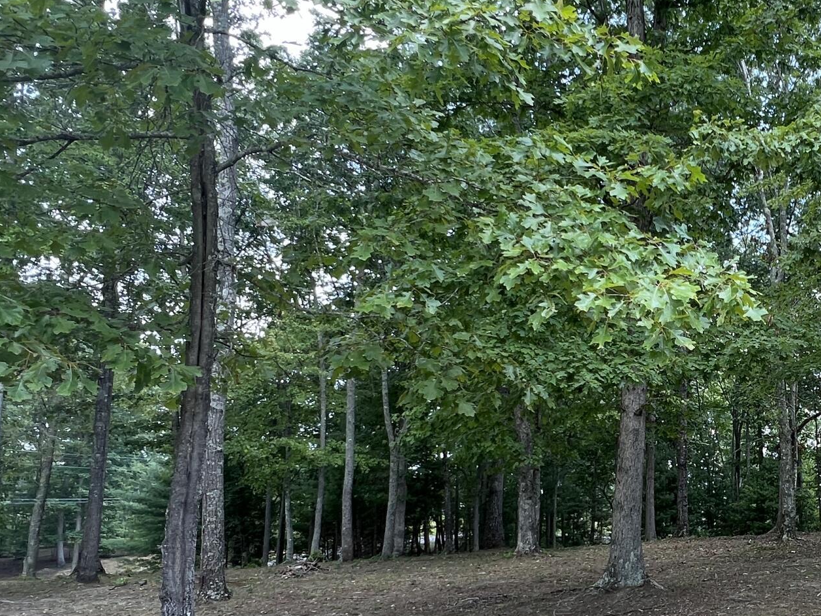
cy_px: 429
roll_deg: +0.9
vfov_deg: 44.5
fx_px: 735
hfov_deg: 50.8
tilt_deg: +6.2
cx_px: 758
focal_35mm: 31
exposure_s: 1/99
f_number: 1.8
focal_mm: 1.57
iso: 40
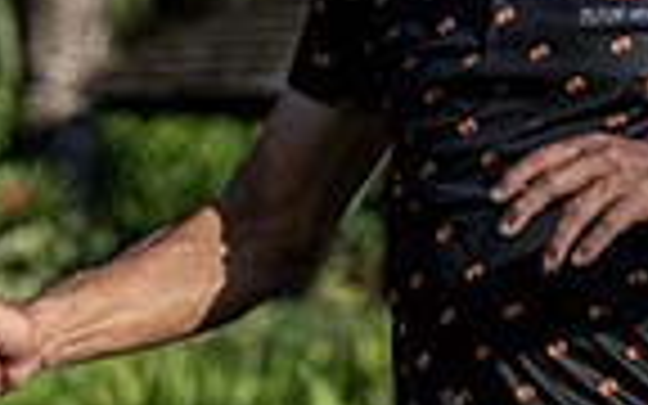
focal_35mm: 884
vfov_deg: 1.5
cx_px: -320
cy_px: 576
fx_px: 15612
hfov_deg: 2.4
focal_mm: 130
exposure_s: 1/2000
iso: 450
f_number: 5.6
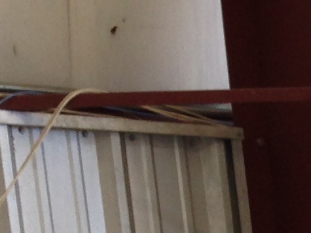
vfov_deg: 5.9
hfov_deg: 8.1
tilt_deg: -10.2
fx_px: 2039
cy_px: 770
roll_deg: +3.3
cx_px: 714
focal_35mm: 227
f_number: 2.4
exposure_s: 1/30
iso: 50
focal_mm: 4.12
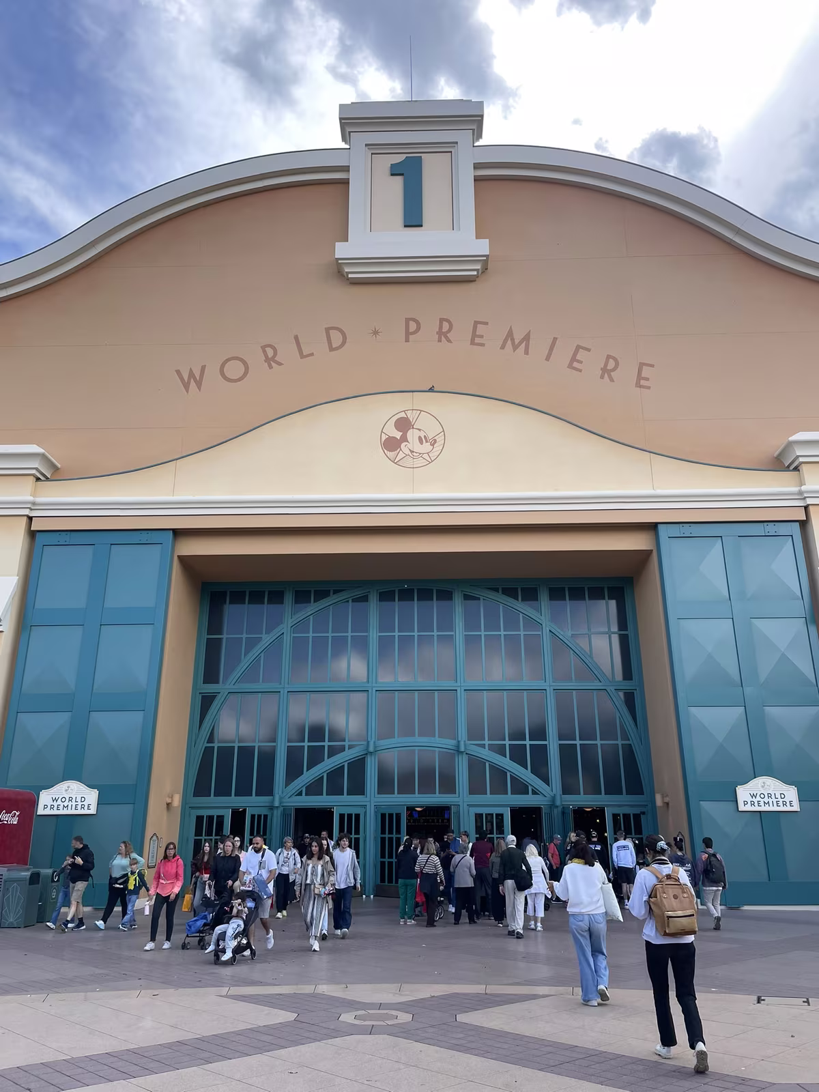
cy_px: 546
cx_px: 410
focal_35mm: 26
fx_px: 820
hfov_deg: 53.1
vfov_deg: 67.3
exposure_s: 1/1006
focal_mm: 4.2
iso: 32
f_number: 1.6
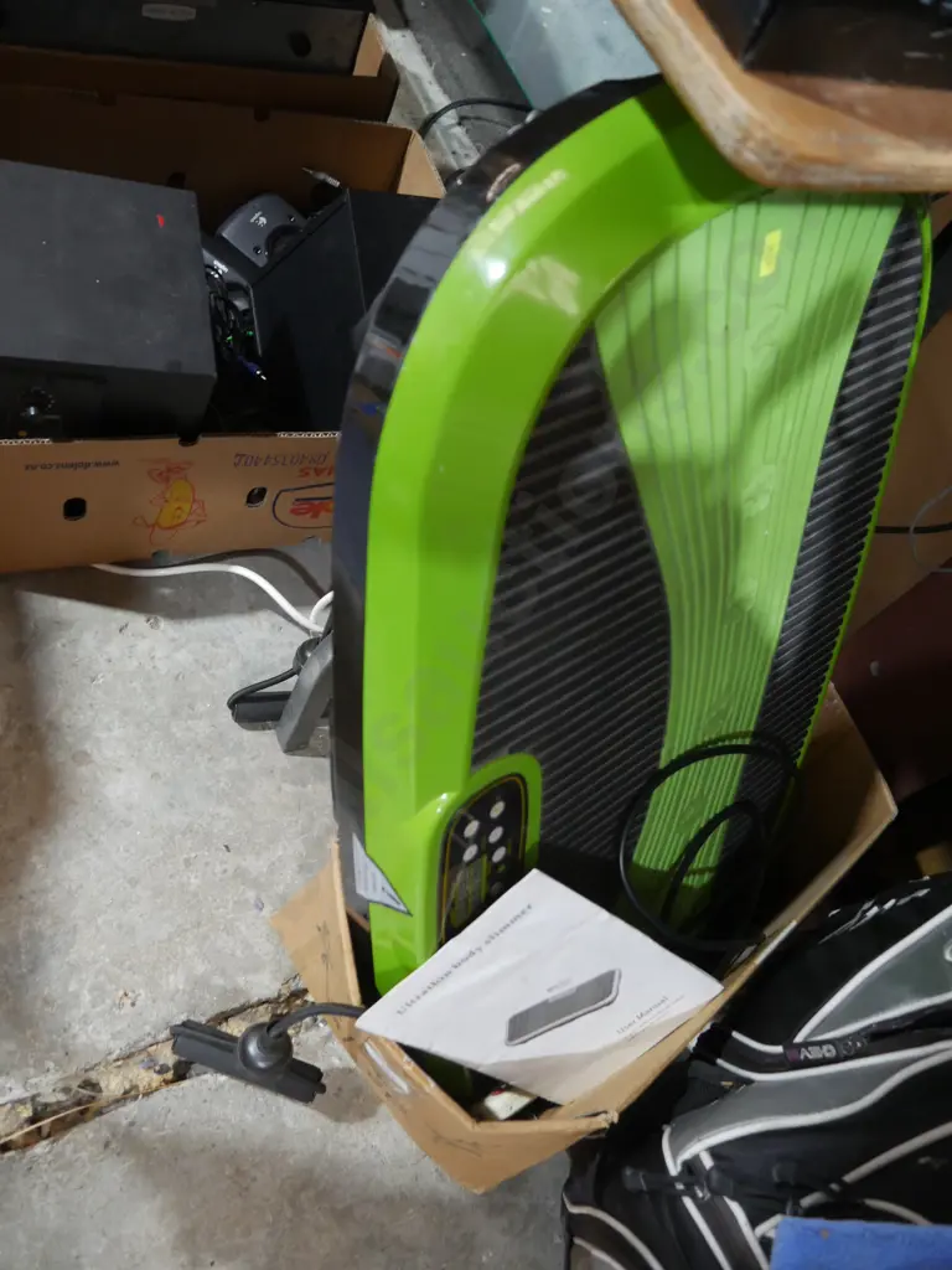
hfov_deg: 49.7
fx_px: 1027
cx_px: 476
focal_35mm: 28
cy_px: 635
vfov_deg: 63.4
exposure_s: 1/60
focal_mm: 14
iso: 1600
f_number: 3.5
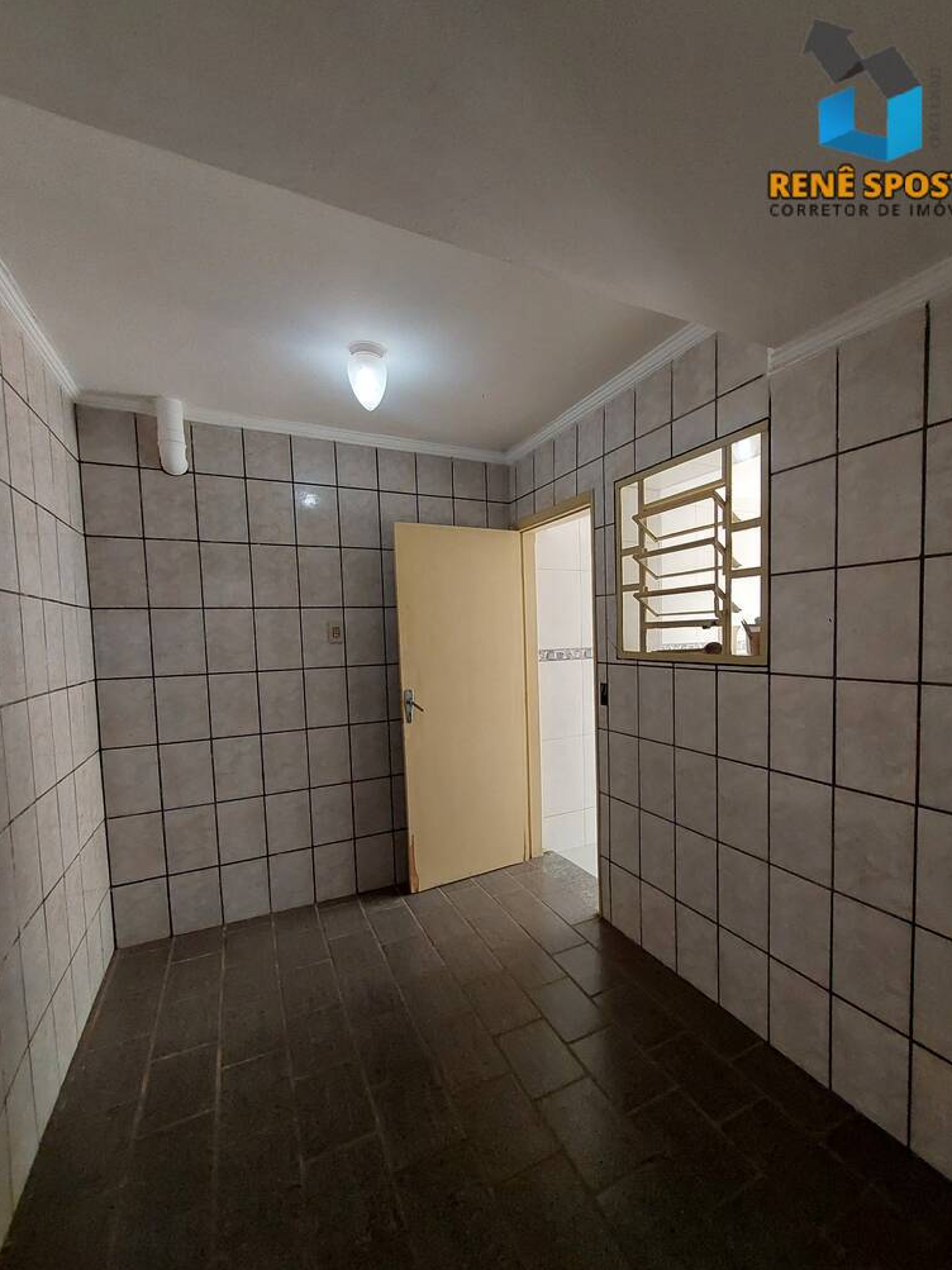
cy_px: 680
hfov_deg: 85.5
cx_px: 508
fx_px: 513
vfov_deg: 101.9
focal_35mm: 14
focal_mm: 1.74
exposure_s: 1/40
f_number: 2.2
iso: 400
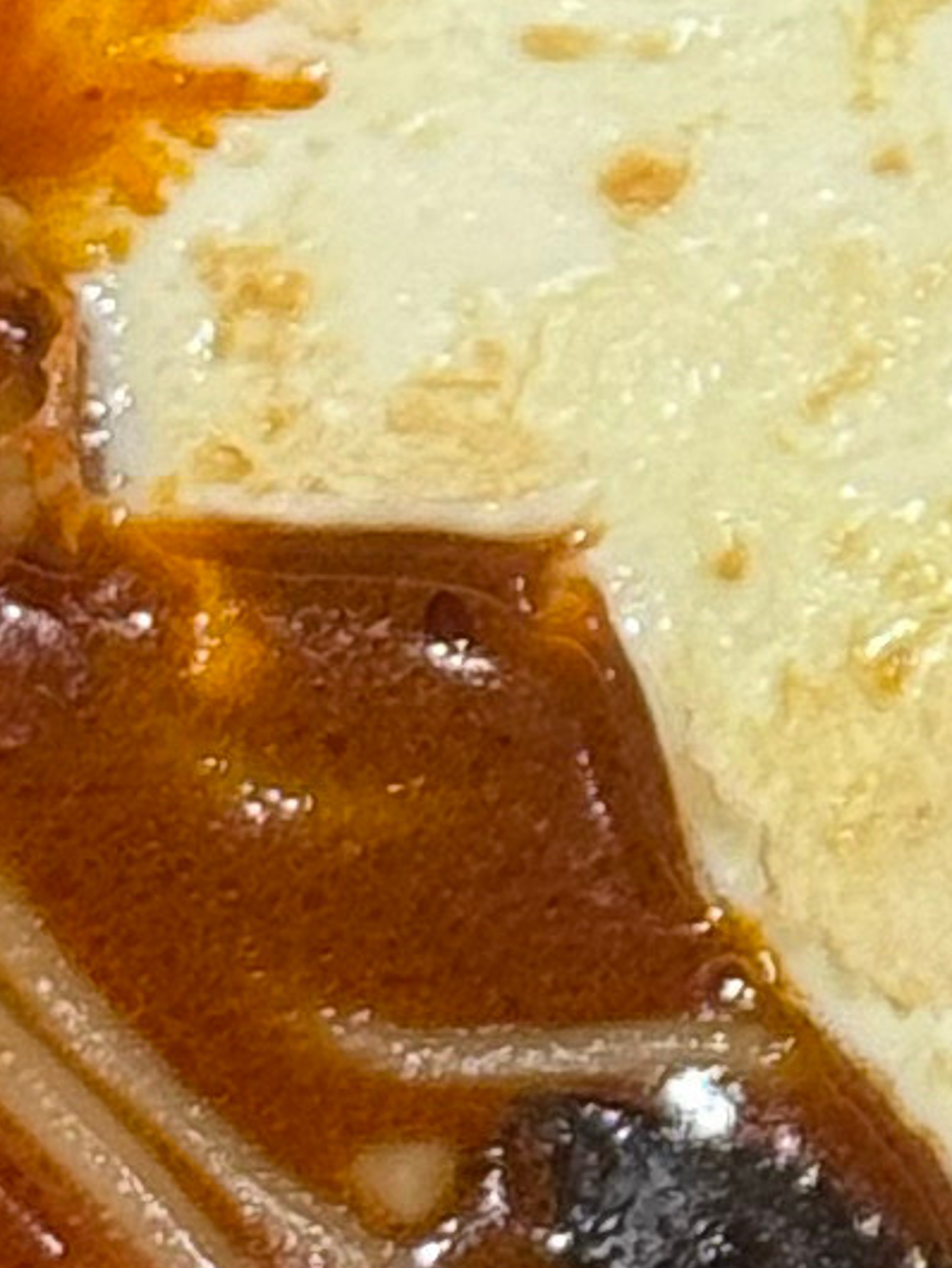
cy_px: -825
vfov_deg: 5.4
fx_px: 13373
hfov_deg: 4.0
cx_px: 2241
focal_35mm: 365
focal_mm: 6.76
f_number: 1.78
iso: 100
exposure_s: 1/120
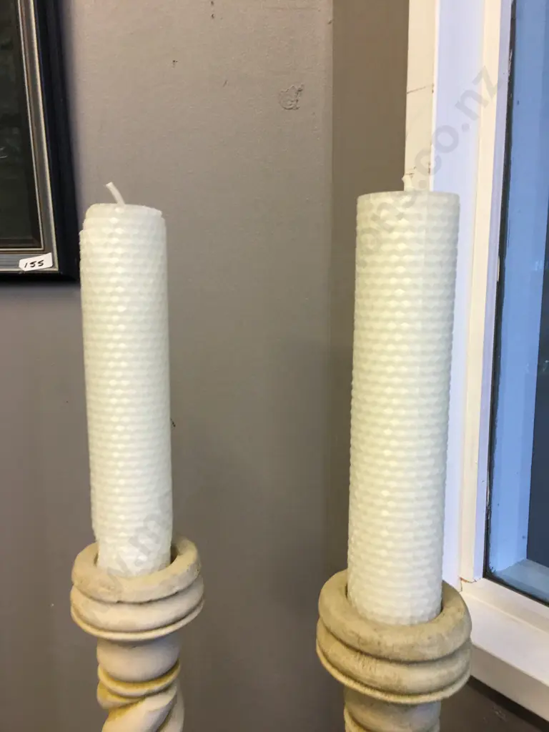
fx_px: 613
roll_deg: +1.2
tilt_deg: -10.4
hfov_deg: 48.2
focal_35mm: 29
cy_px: 366
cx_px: 274
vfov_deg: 61.7
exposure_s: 1/33
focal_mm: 4.15
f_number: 2.2
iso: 64
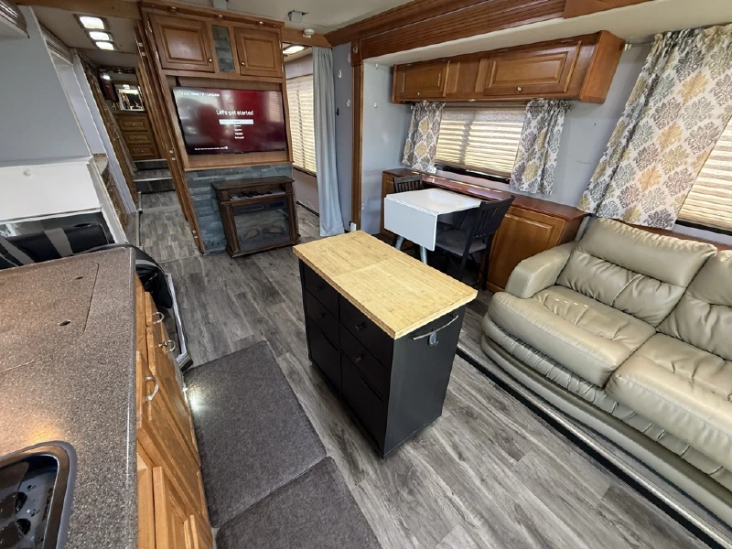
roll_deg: -0.9
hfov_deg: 102.1
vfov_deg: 85.7
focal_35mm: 14
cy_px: 274
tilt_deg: -28.5
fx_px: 296
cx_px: 366
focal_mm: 2.22
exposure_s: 1/61
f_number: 2.2
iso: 320
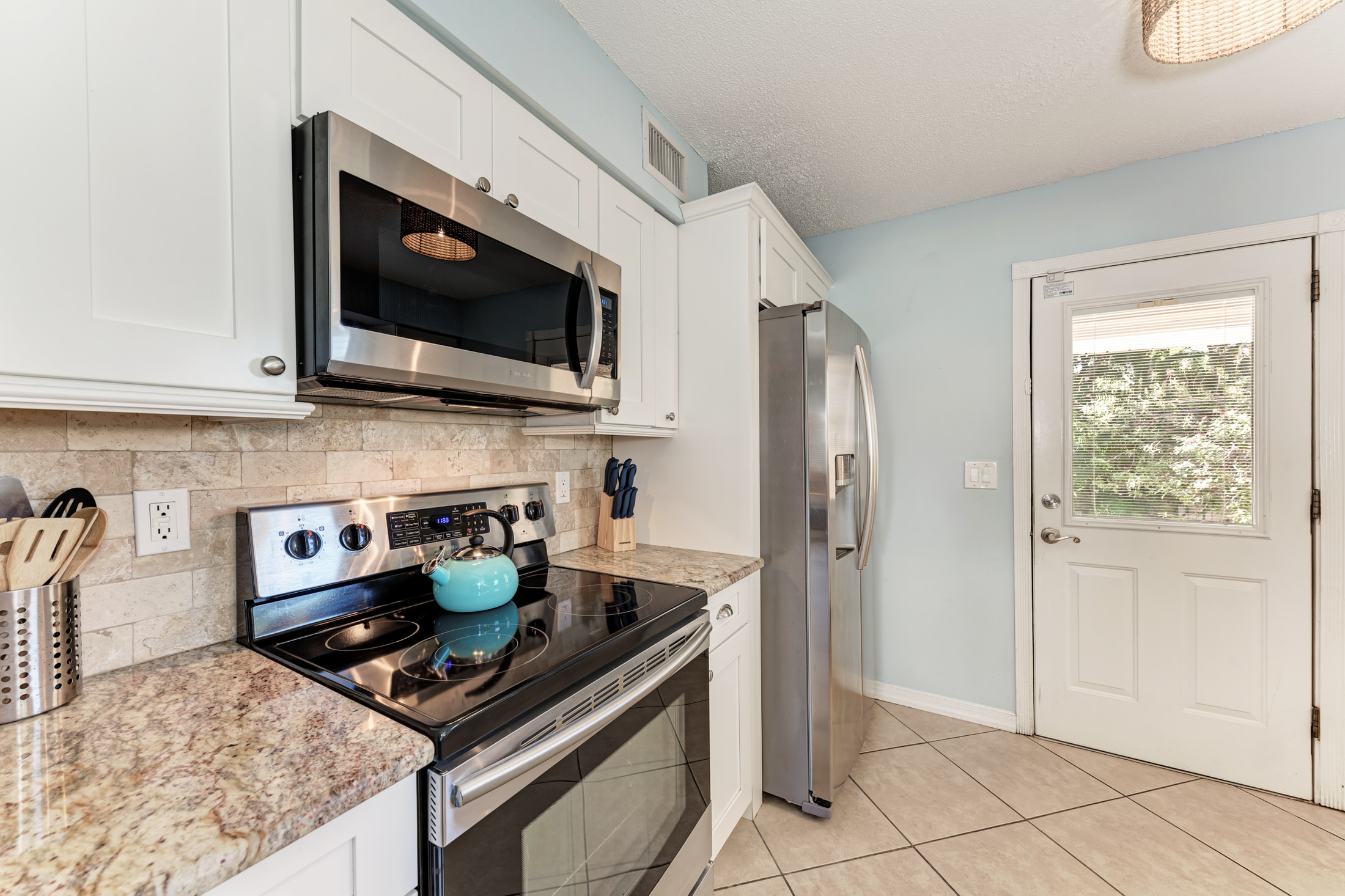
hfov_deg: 108.3
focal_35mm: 13
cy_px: 448
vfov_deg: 85.4
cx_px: 672
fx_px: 486
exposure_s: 1/6
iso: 100
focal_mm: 13
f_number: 7.1
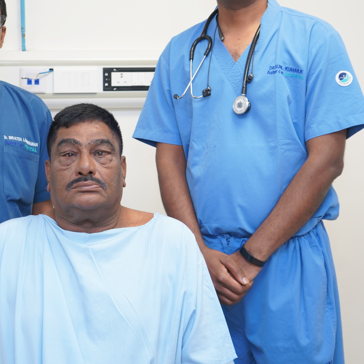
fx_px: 809
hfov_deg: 25.2
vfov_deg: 25.2
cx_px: 113
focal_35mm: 68
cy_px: 115
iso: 800
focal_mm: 38
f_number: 4
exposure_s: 1/100
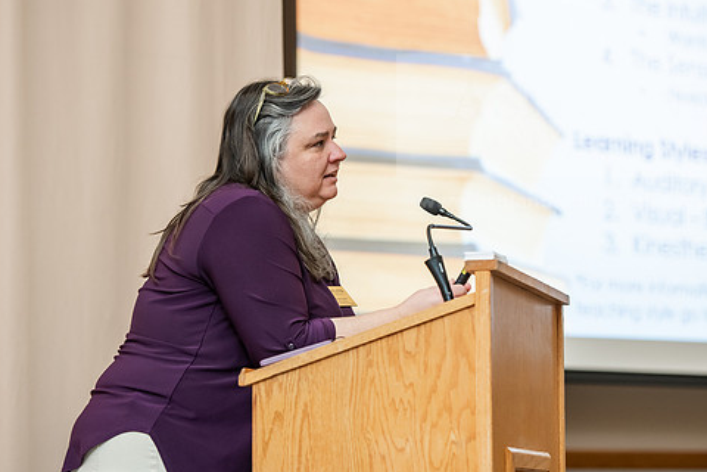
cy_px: 232
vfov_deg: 10.3
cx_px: 352
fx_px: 2612
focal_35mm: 133
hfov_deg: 15.4
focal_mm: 110
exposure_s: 1/200
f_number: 3.2
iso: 1250
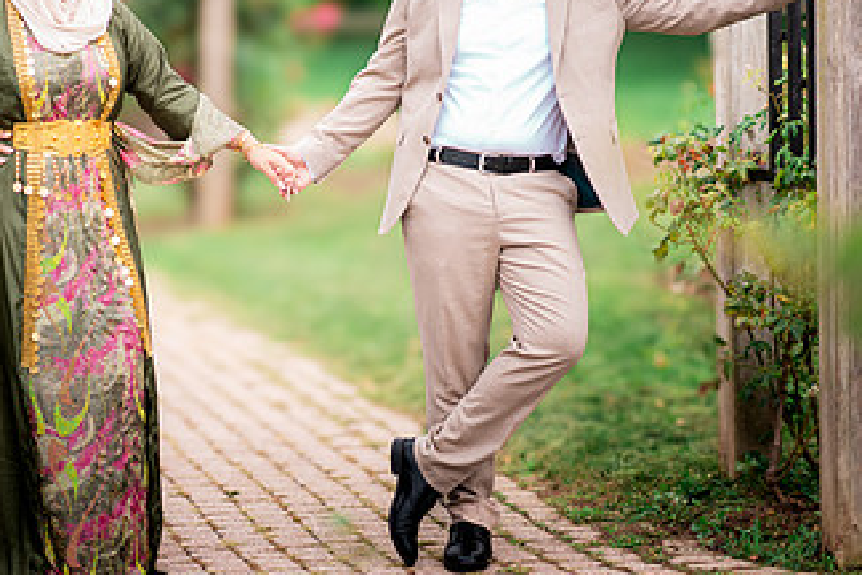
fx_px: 3639
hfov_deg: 13.5
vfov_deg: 9.0
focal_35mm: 152
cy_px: 134
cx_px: 295
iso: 100
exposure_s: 1/1600
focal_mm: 85
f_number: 1.4
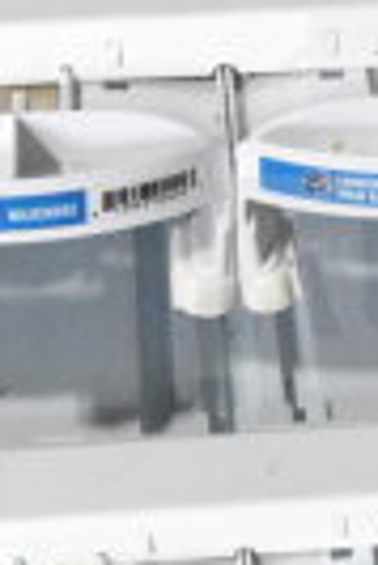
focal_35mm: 186
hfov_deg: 7.2
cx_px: 671
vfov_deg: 11.0
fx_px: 2922
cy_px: 40
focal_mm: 18
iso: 6400
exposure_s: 1/200
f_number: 7.1
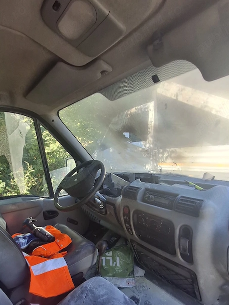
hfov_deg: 62.8
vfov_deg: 77.0
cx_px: 92
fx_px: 185
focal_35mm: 21
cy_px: 198
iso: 40
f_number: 2.2
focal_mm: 1.64
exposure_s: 1/154
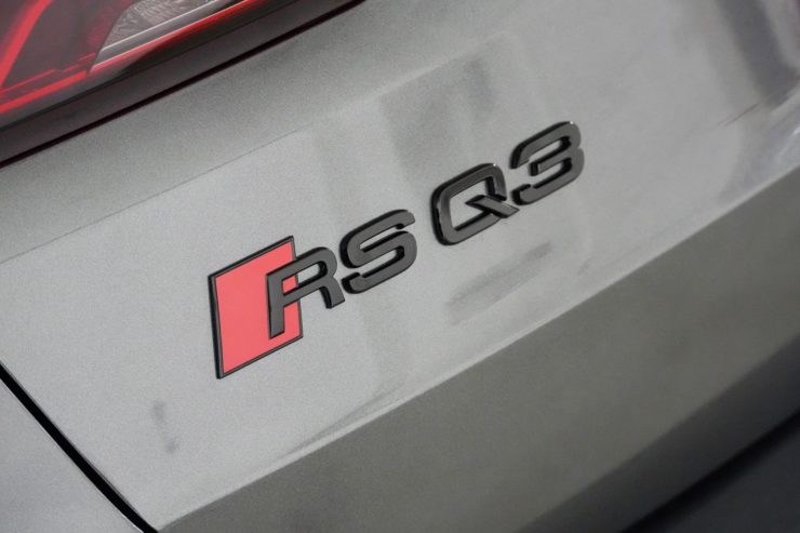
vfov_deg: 12.2
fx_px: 2499
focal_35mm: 112
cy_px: 266
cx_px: 400
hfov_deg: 18.2
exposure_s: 1/80
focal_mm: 75
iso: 6400
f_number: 5.6
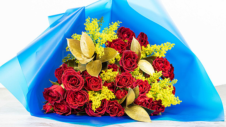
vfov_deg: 11.6
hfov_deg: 20.6
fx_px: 622
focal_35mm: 104
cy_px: 39
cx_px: 106
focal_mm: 85
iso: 160
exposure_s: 1/1.25
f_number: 8
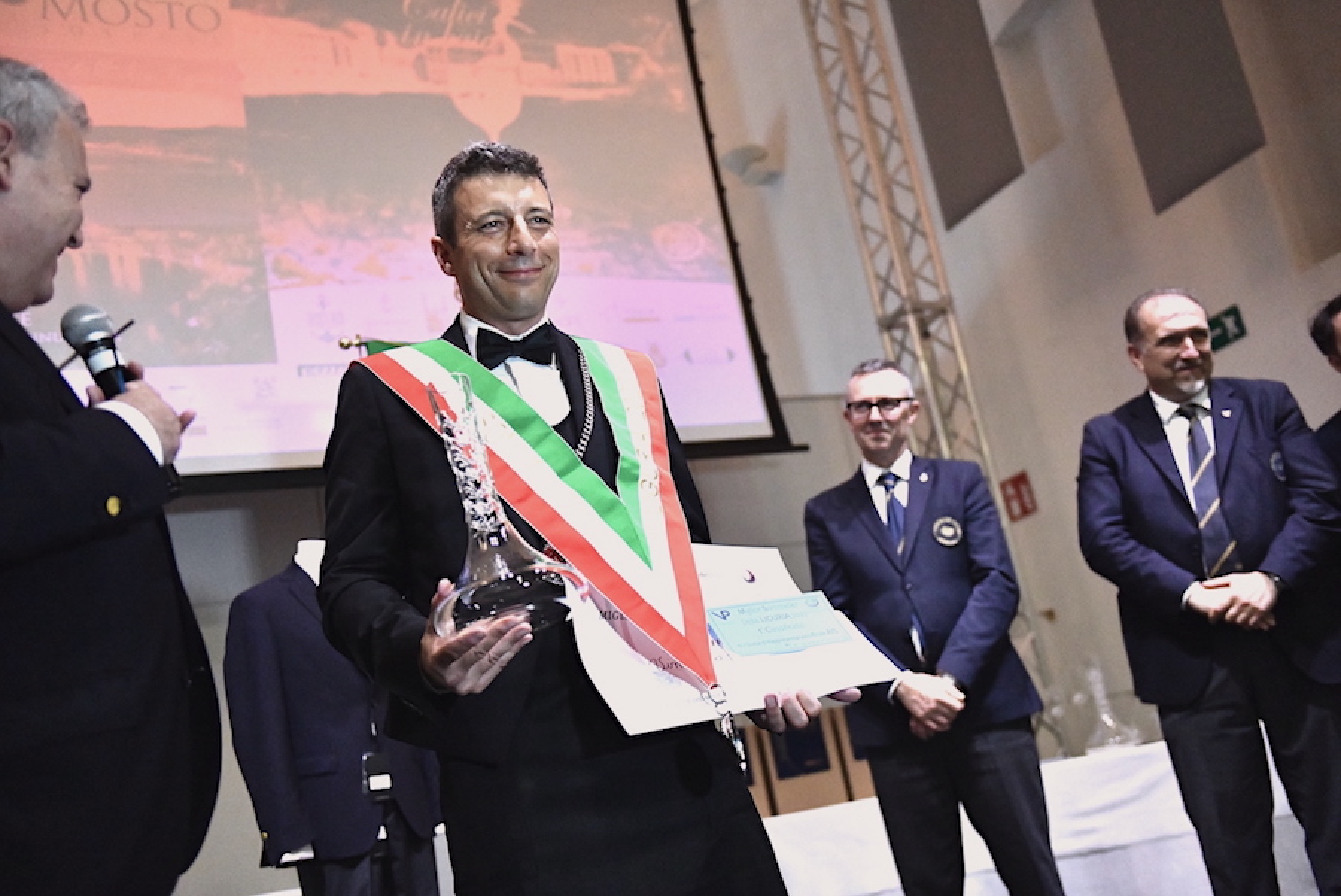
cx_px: 670
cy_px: 448
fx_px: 1416
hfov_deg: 50.7
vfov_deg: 35.1
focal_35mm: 38
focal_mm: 38
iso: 12800
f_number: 2.8
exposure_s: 1/1000
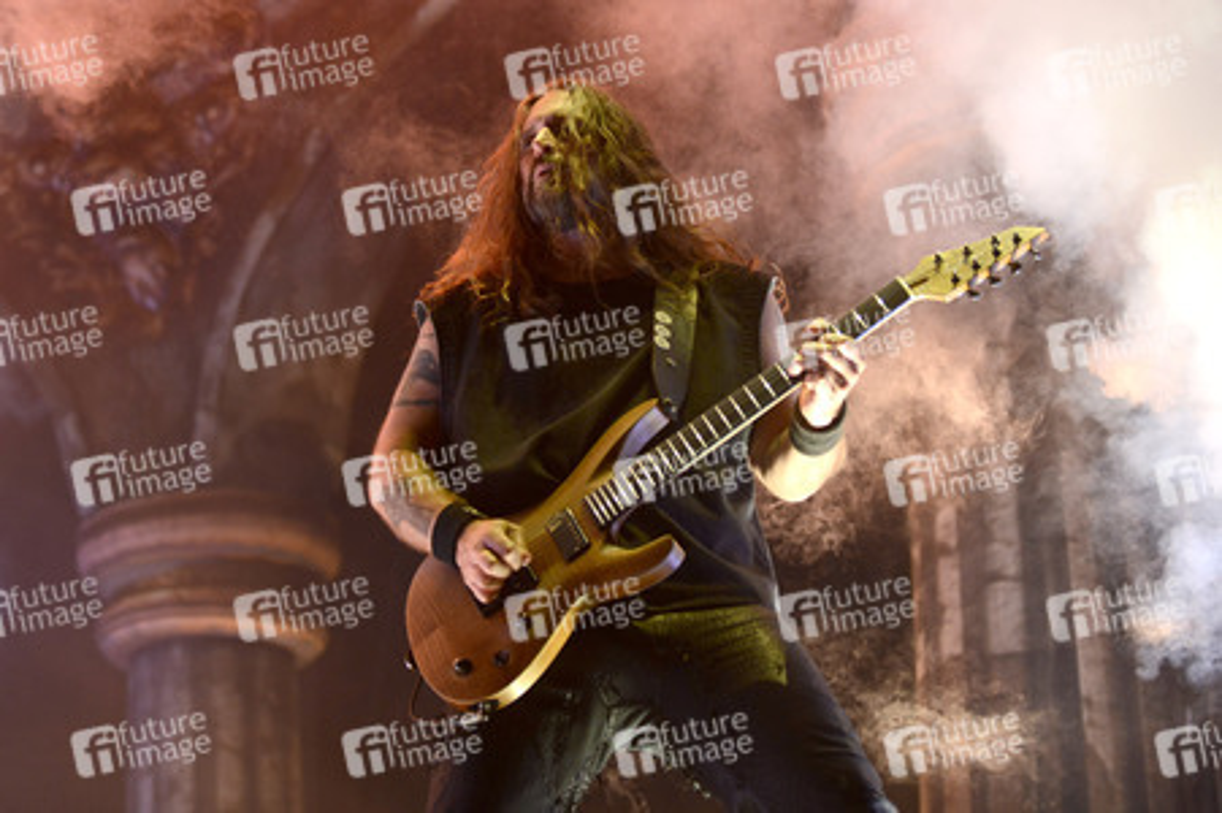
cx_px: 611
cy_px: 406
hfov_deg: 28.9
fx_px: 2374
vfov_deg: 19.4
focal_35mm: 70
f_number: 2.8
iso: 1600
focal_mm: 70
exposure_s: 1/400
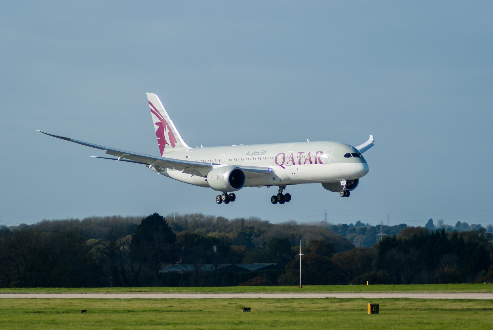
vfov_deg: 3.1
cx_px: 246
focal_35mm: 450
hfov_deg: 4.6
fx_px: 6170
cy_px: 165
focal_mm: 300
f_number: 7.1
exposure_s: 1/640
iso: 100
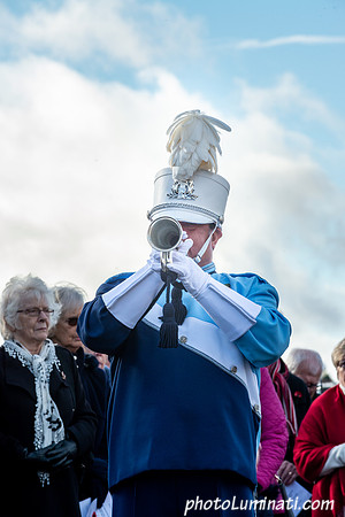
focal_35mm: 200
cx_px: 172
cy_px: 258
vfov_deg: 10.3
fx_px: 2875
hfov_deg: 6.9
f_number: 11
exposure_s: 1/250
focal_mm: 200
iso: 640
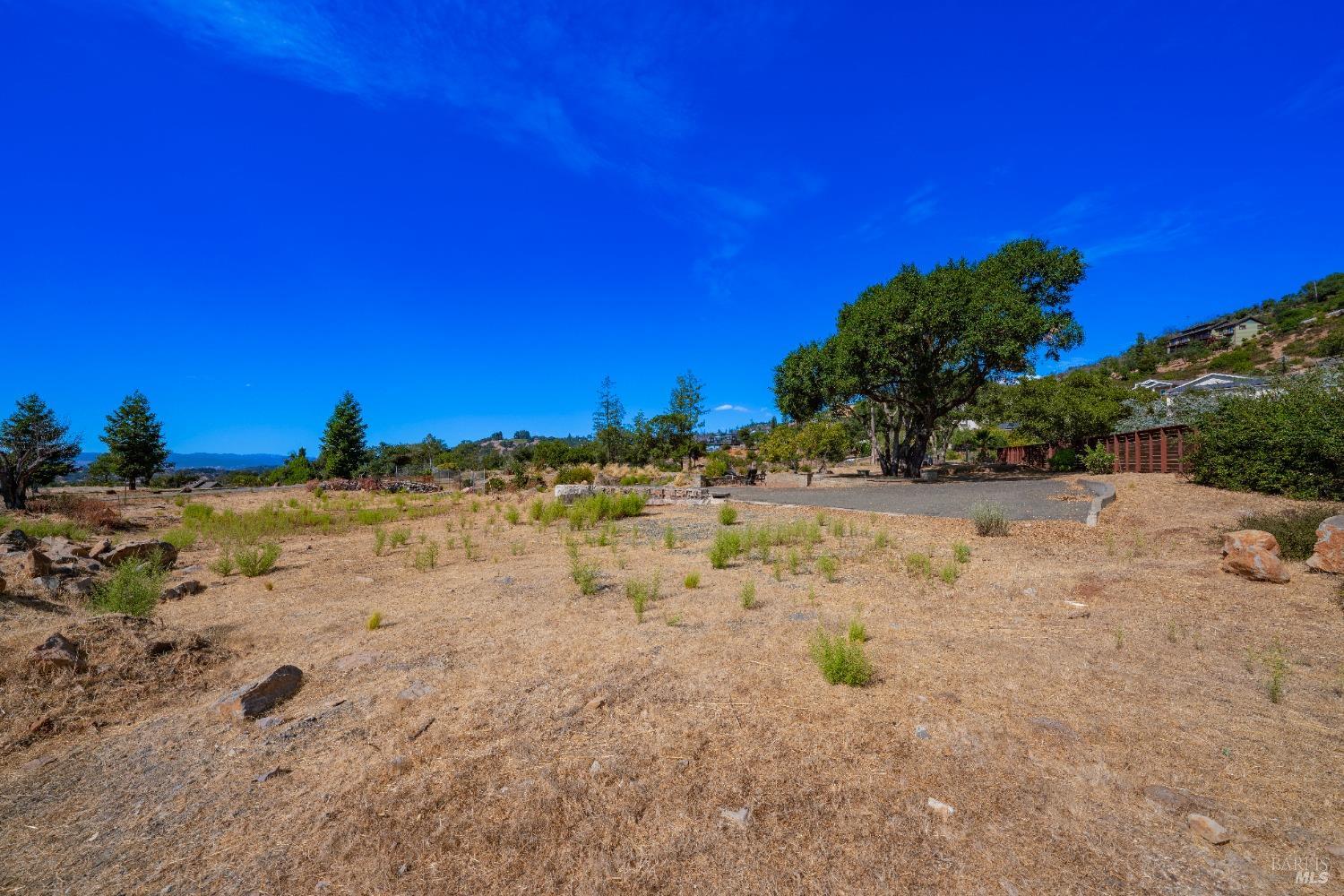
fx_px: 485
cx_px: 672
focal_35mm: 13
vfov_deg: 85.4
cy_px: 448
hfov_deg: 108.3
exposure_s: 1/500
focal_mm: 13
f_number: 8
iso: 100
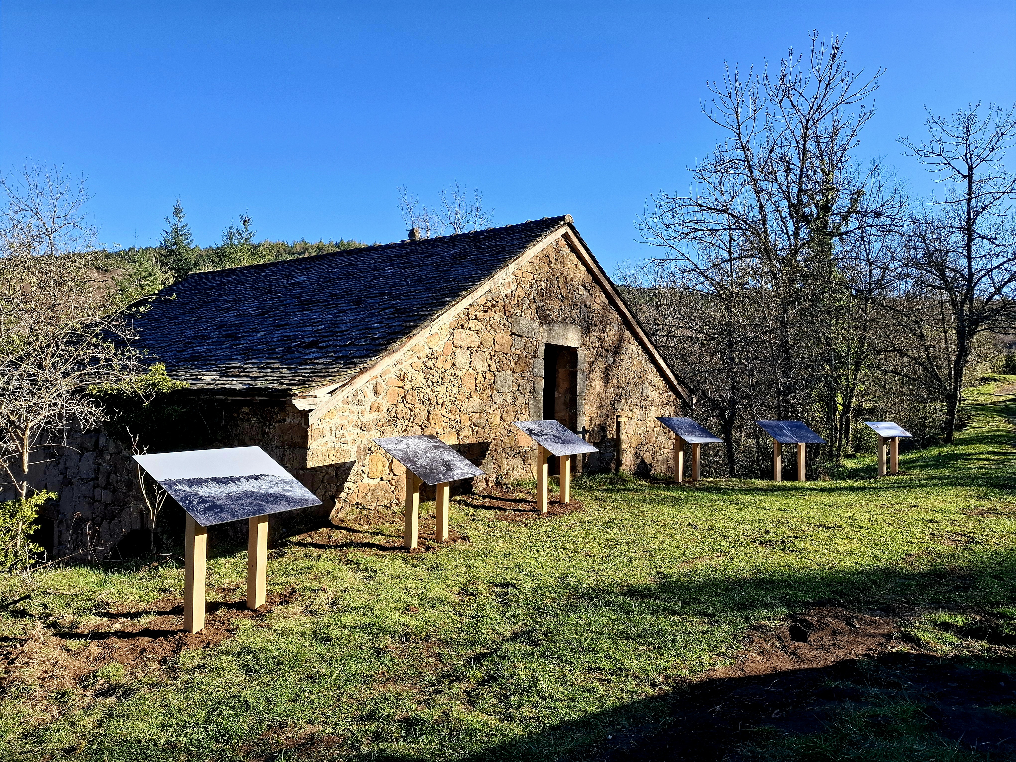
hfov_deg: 73.9
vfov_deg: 58.9
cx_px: 508
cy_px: 381
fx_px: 675
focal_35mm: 23
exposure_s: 1/909
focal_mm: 5.54
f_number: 1.8
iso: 50
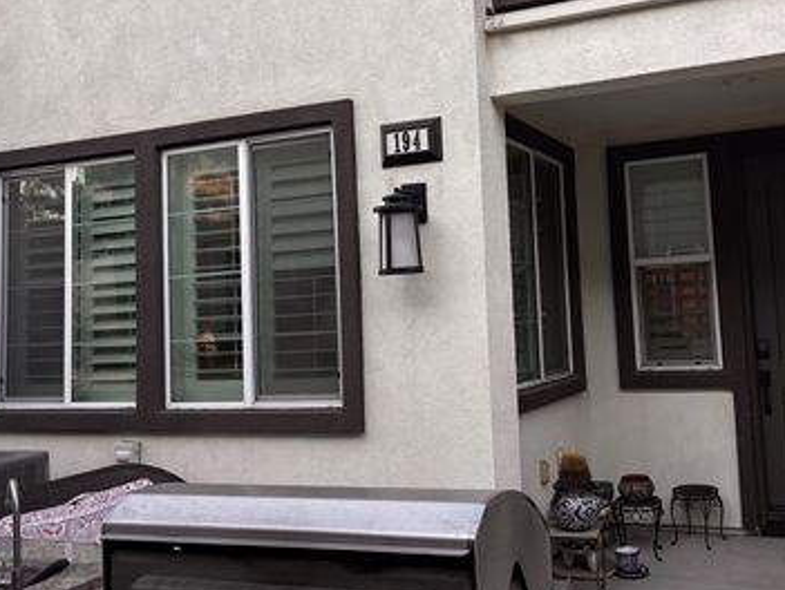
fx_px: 840
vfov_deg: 38.6
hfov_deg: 49.6
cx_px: 494
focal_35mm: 37
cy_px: 234
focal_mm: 5.96
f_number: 1.6
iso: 40
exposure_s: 1/151
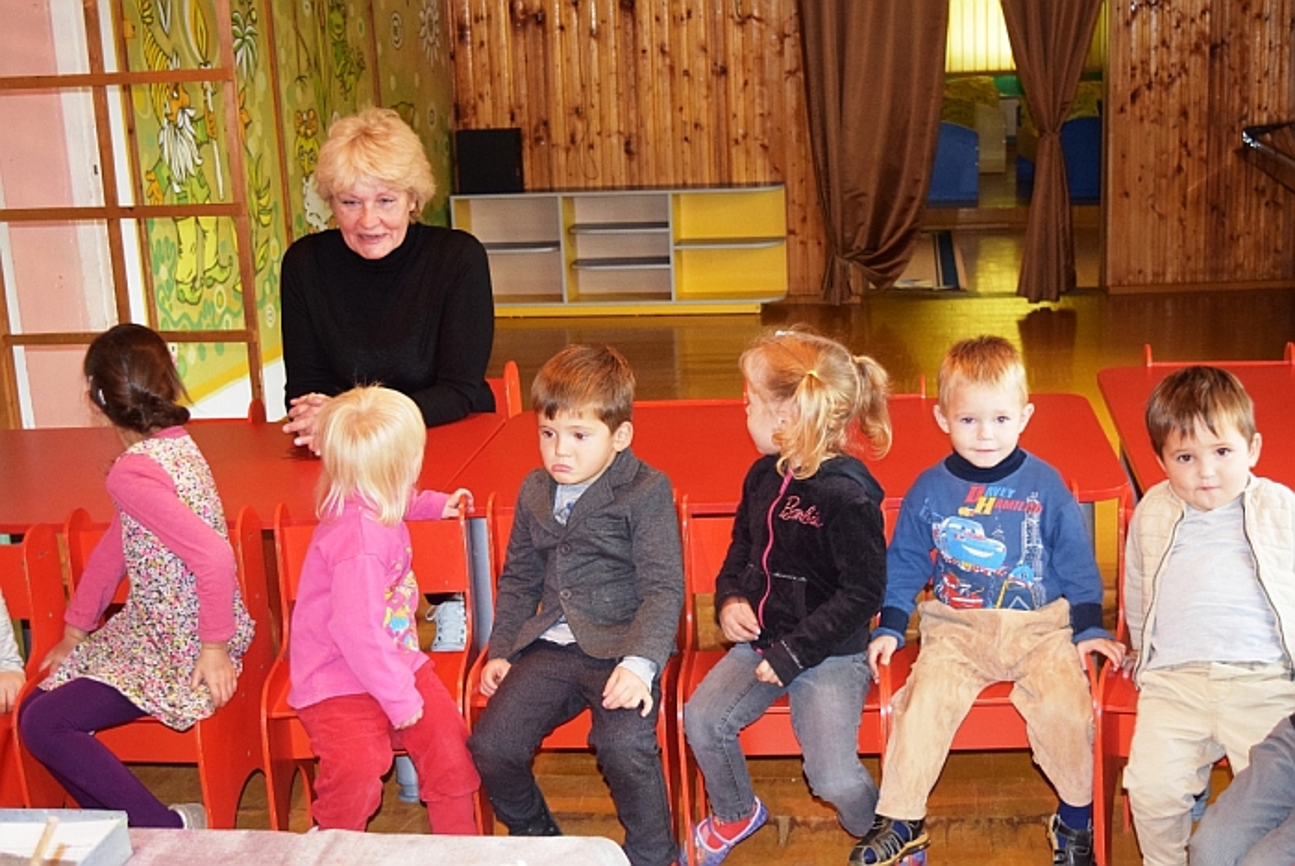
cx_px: 648
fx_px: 1836
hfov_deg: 38.9
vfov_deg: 26.5
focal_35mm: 51
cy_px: 433
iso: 1800
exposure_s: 1/30
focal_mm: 34
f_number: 4.5
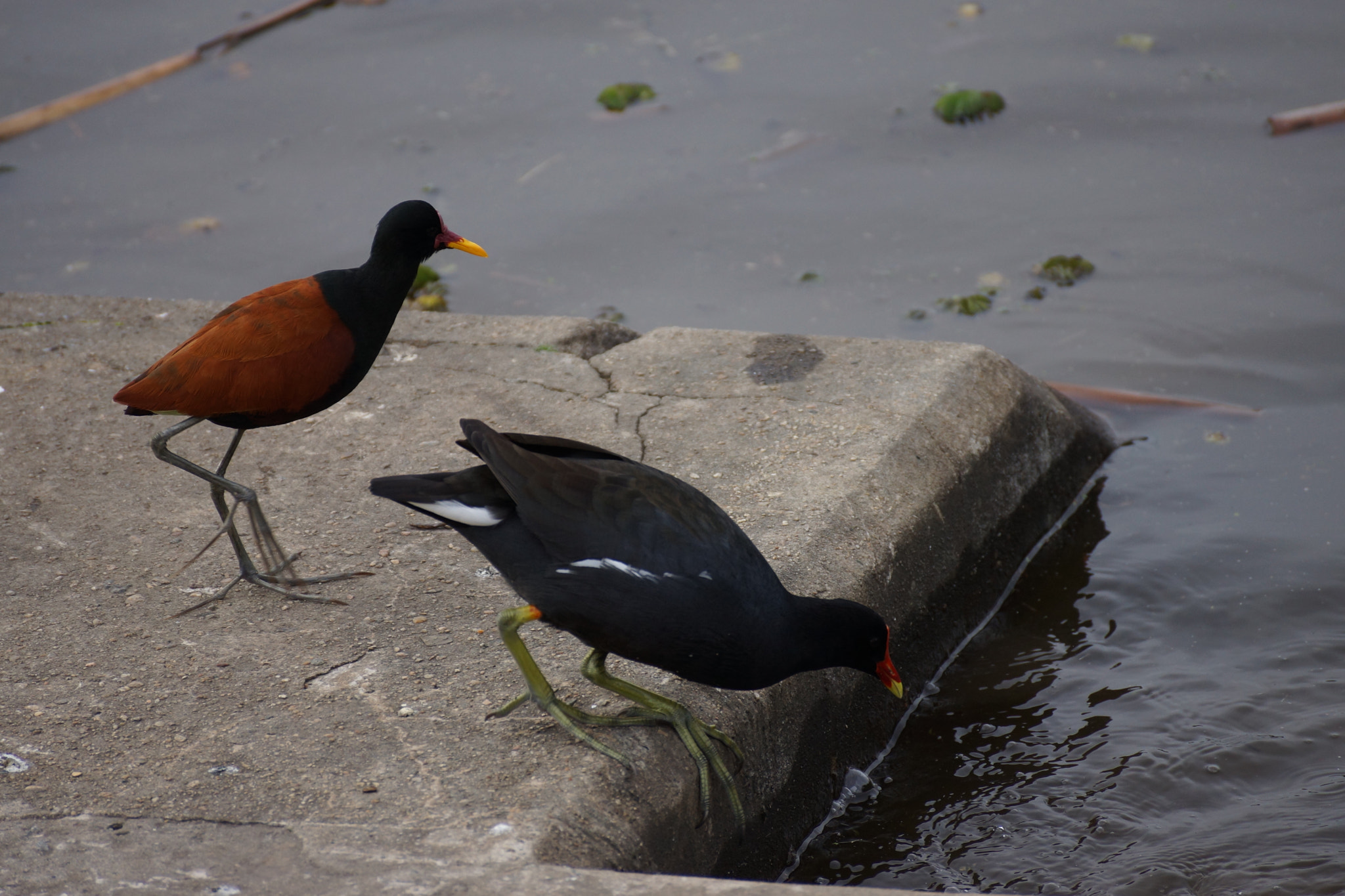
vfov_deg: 3.1
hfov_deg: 4.6
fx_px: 16810
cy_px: 448
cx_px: 672
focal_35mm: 450
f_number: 5.6
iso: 200
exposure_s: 1/500
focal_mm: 300
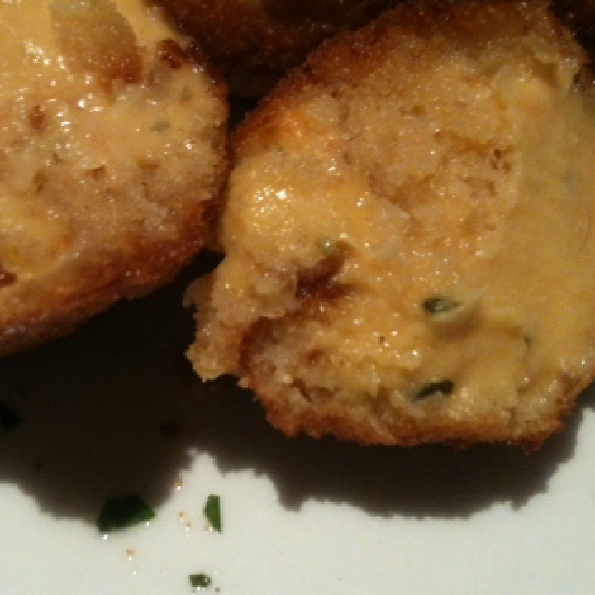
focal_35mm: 55
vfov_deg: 31.0
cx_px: 218
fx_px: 1070
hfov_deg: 30.9
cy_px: 238
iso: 125
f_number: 2.8
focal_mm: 3.85
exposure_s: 1/15
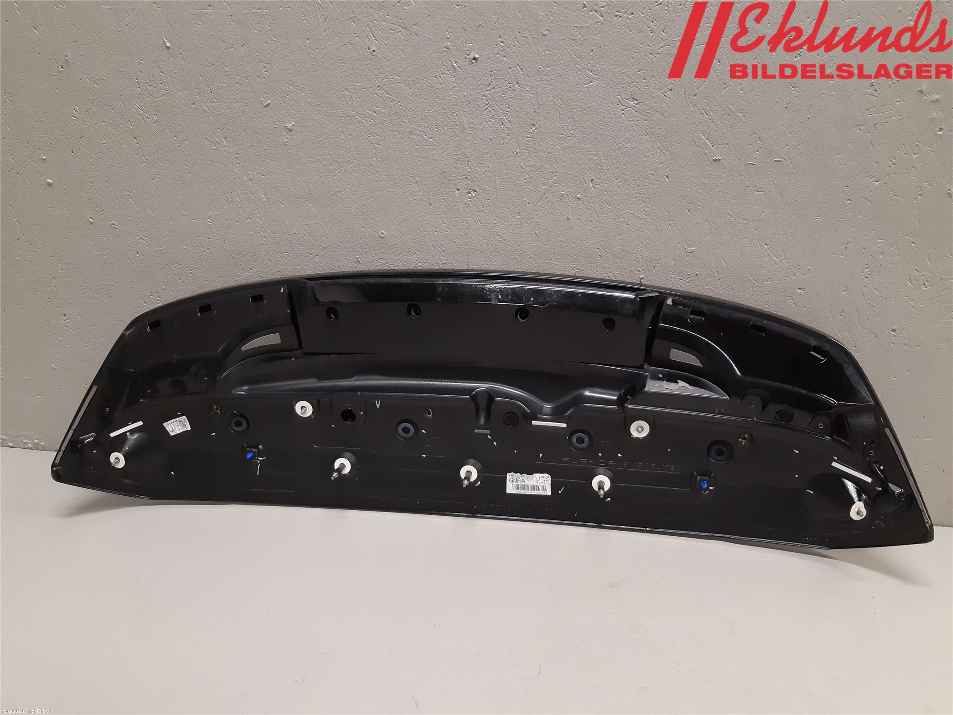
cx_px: 476
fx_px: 716
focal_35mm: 26
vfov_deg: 53.1
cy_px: 358
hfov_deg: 67.3
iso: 200
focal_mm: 3.93
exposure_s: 1/60
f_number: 1.7
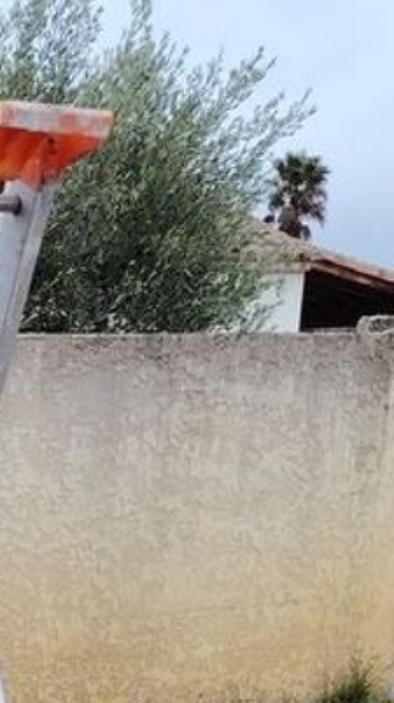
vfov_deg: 20.3
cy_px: 1111
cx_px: -131
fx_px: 1619
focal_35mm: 87
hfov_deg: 13.3
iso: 100
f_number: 1.75
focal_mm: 5.25
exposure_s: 1/104
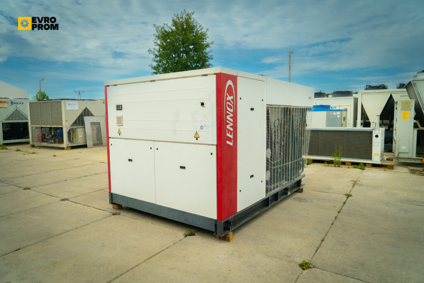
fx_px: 283
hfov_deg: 73.7
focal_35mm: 24
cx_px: 212
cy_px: 142
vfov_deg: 53.1
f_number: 4
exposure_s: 1/800
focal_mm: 24
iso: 200
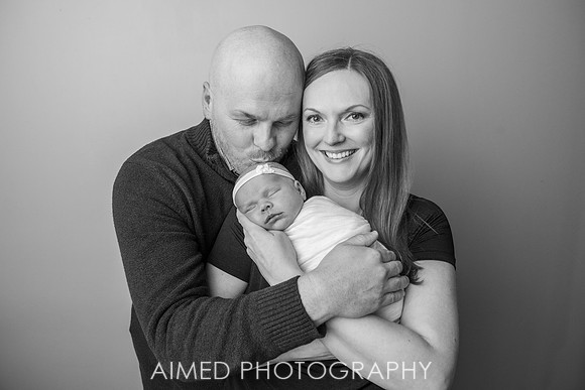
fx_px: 413
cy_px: 184
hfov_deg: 70.6
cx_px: 297
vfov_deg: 50.6
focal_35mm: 25
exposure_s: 1/200
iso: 800
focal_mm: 24
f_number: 4.5
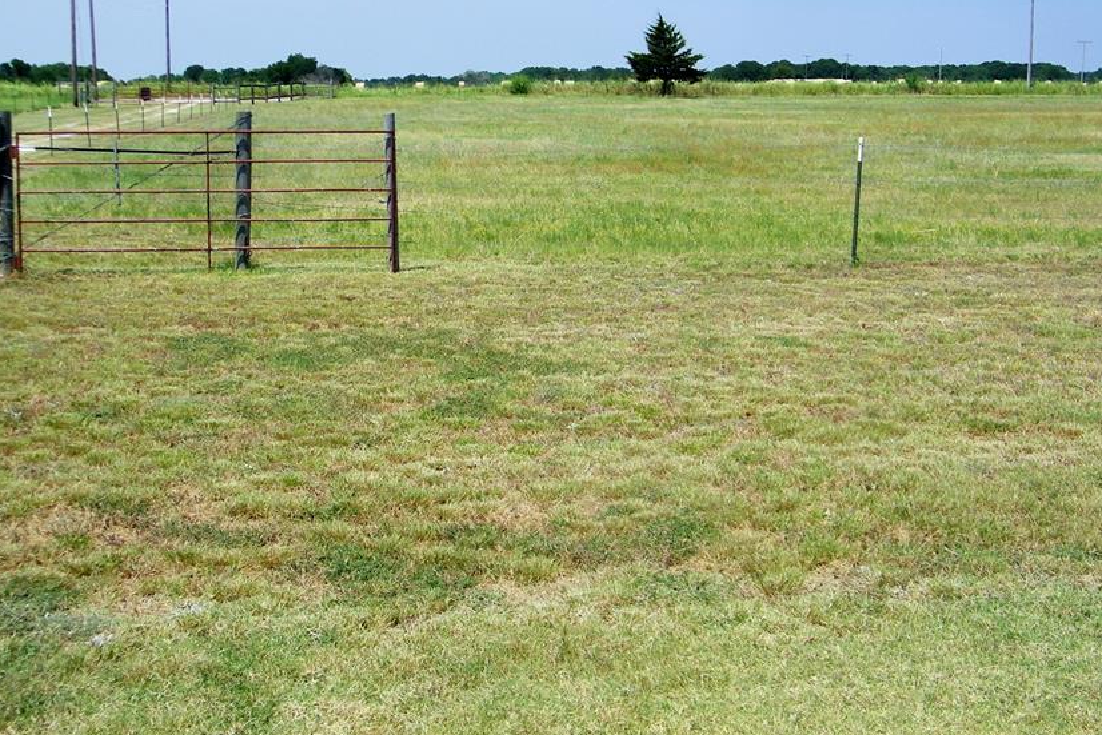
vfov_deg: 27.4
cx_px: 528
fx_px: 1500
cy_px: 252
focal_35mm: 49
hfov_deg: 40.3
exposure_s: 1/200
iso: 80
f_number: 7.4
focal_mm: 6.8
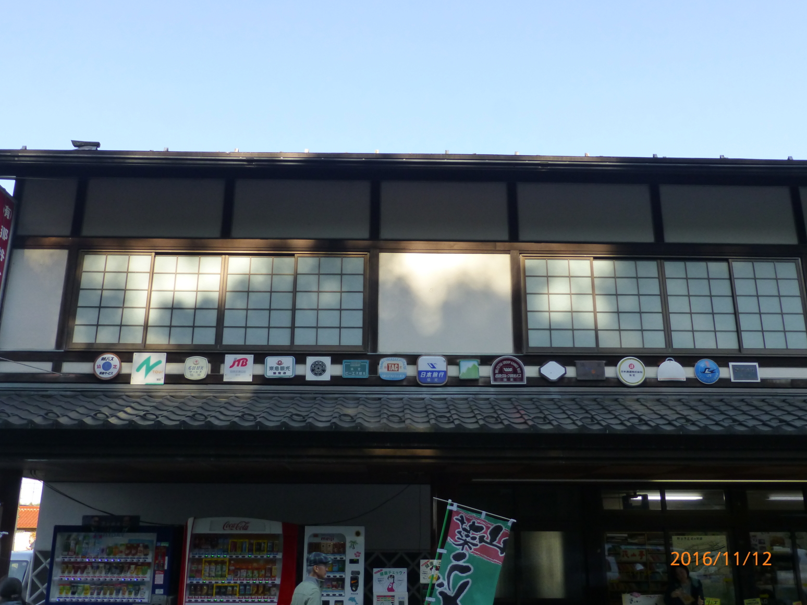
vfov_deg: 45.4
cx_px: 408
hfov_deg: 58.3
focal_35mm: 31
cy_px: 308
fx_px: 723
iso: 160
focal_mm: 5.4
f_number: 4
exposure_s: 1/250
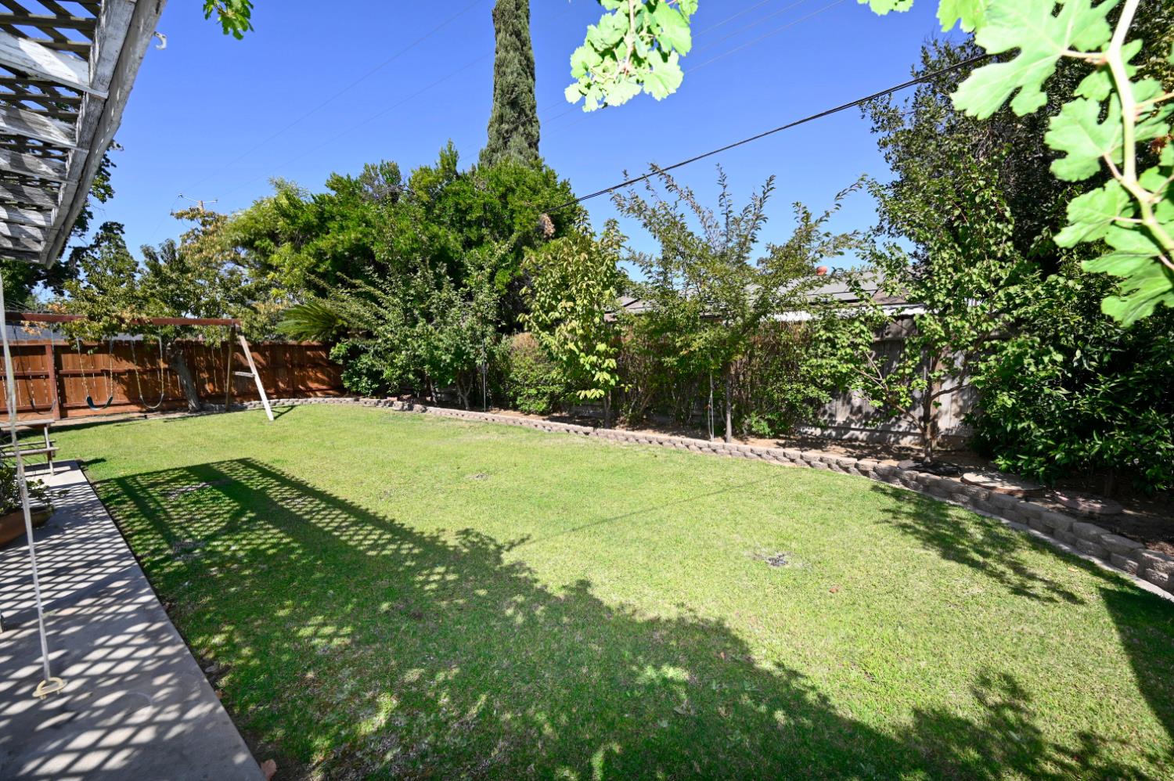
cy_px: 390
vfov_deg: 81.1
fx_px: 456
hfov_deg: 104.3
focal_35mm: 14
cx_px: 587
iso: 100
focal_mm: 14
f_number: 8
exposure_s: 1/200
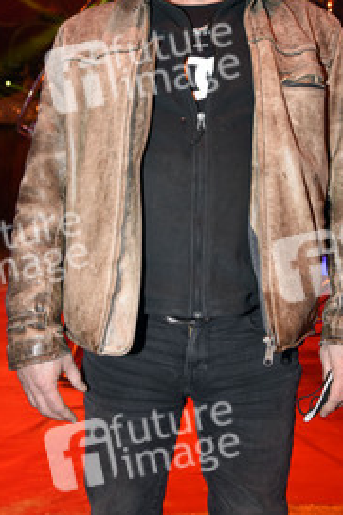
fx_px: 673
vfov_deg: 41.3
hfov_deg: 28.6
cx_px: 197
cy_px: 163
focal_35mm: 47
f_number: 6.3
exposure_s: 1/60
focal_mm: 32
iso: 2000
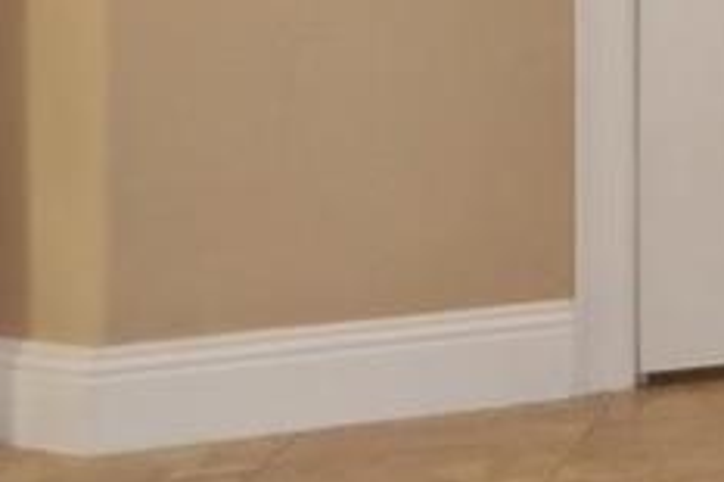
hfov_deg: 10.3
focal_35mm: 110
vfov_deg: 11.6
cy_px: -365
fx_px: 2211
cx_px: 2383
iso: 400
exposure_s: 1/15
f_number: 8
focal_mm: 16
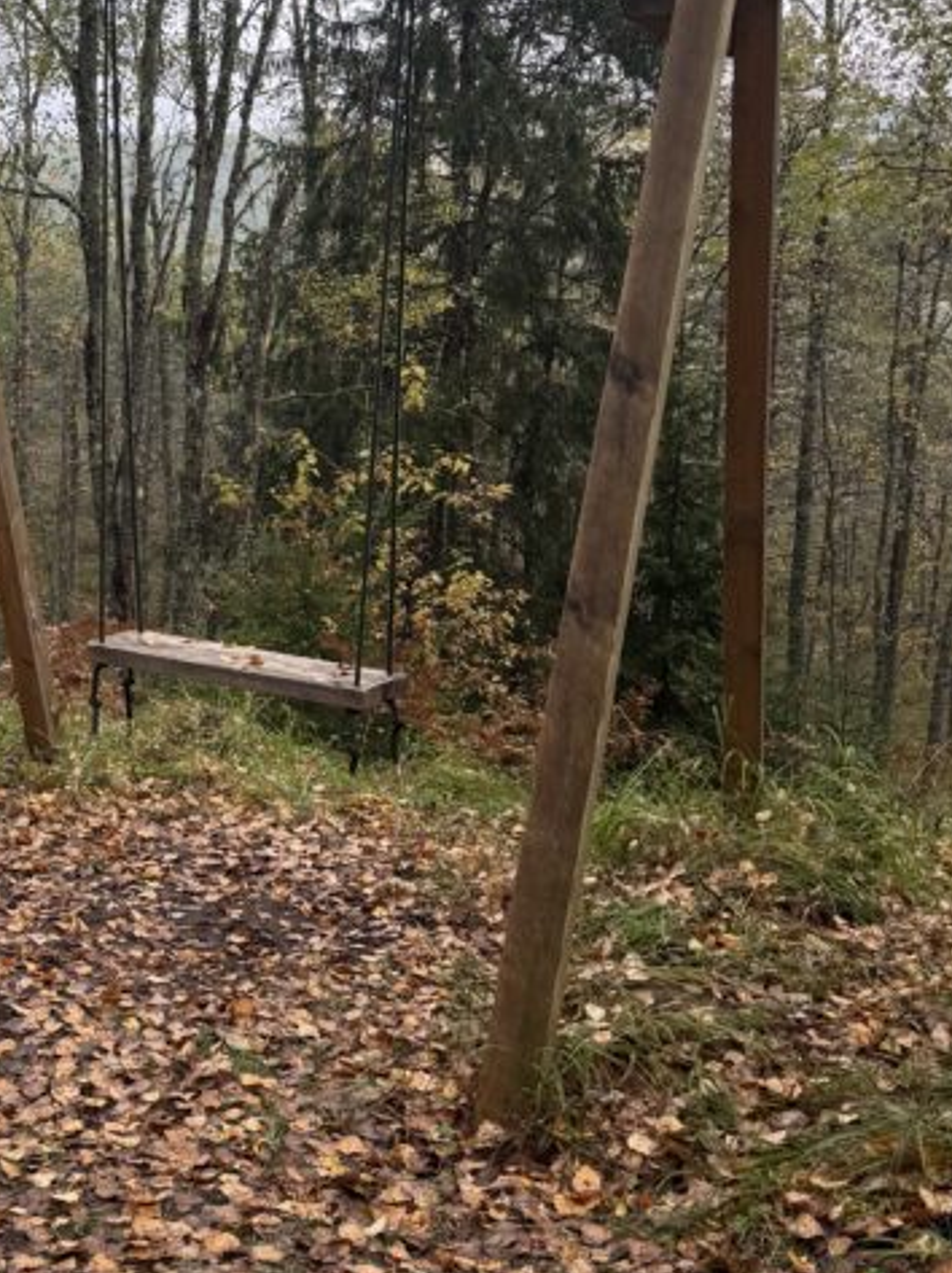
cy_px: 484
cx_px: 91
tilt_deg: -8.7
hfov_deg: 27.0
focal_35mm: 52
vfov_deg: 36.7
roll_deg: +1.2
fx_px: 1909
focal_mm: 6.76
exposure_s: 1/621
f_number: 1.78
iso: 80
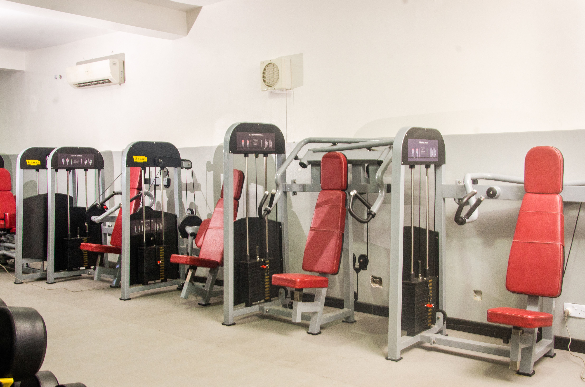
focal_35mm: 36
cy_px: 194
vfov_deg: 36.7
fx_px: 584
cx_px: 292
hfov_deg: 53.2
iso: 640
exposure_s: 1/2.5
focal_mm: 24
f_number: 10
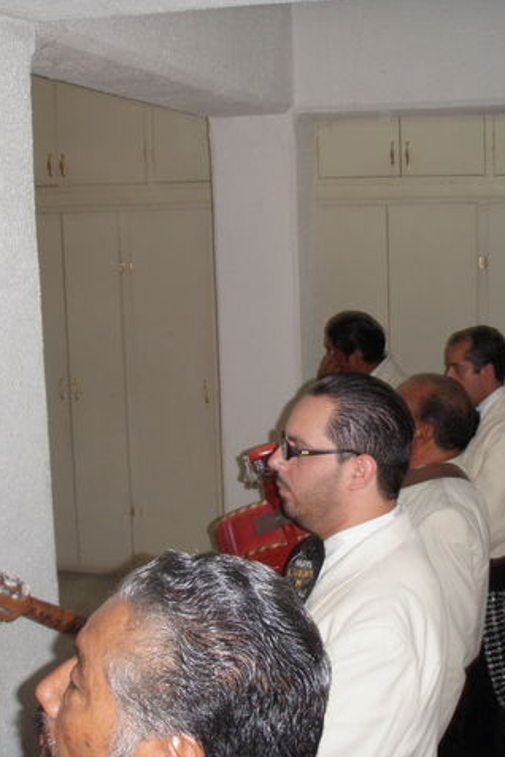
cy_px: 378
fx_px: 1115
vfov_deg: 37.5
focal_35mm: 53
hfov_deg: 25.4
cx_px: 326
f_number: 3.5
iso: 160
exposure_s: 1/30
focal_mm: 6.7
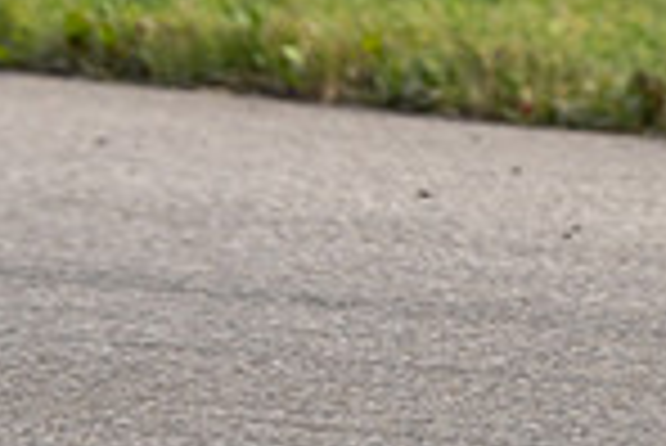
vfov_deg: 0.7
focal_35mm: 2025
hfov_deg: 1.0
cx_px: -812
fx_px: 37499
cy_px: -141
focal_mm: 400
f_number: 6
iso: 320
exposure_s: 1/1250
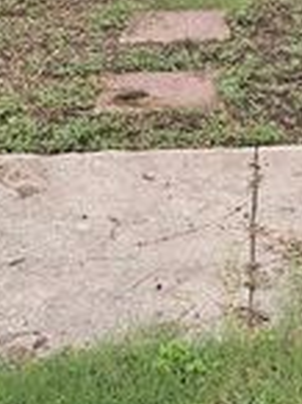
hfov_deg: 13.3
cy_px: -253
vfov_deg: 16.0
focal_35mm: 110
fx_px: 1283
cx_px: 274
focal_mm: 6.76
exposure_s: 1/867
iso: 100
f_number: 1.78
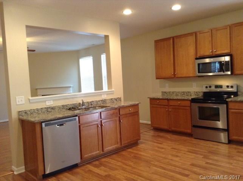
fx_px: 231
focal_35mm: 33
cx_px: 122
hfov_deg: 55.4
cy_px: 90
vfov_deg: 42.8
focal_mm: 3.3
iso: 160
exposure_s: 1/24
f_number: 2.4
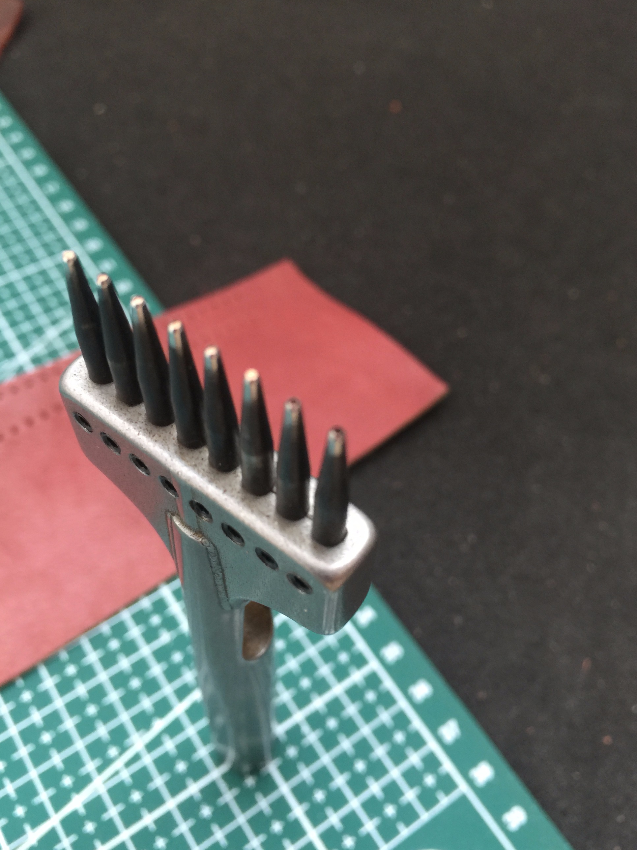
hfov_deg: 46.8
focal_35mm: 30
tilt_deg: -56.5
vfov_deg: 60.0
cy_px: 438
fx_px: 736
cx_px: 319
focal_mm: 4.15
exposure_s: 1/17
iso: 50
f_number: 2.2
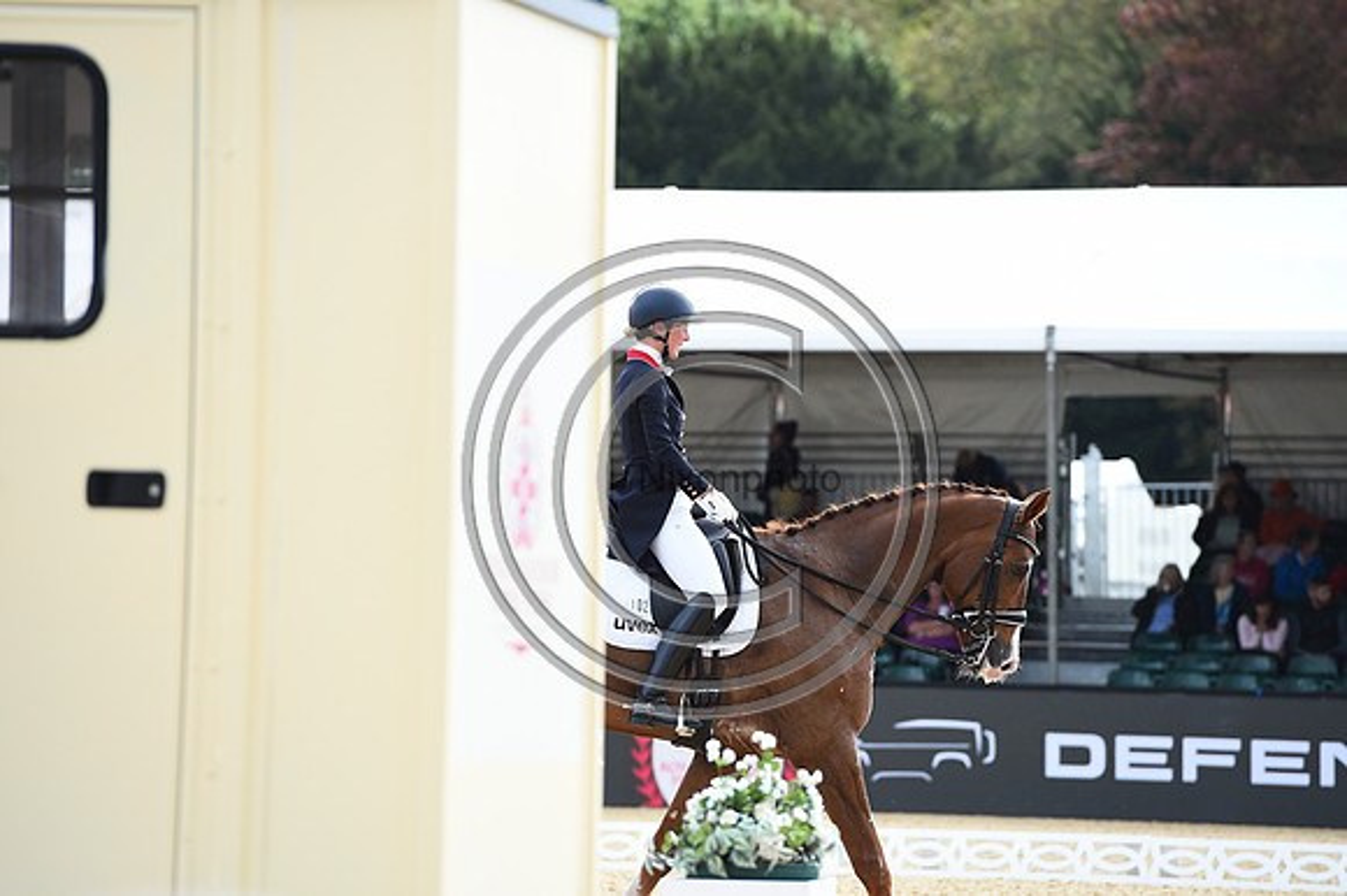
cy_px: 448
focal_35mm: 200
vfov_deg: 6.9
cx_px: 674
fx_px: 7479
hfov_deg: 10.3
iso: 560
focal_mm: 200
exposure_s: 1/1250
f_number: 4.5
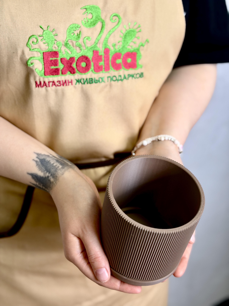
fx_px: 423
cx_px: 114
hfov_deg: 30.3
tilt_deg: -28.5
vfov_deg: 39.7
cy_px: 153
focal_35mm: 48
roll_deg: -1.7
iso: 50
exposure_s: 1/131
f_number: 1.78
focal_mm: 6.76
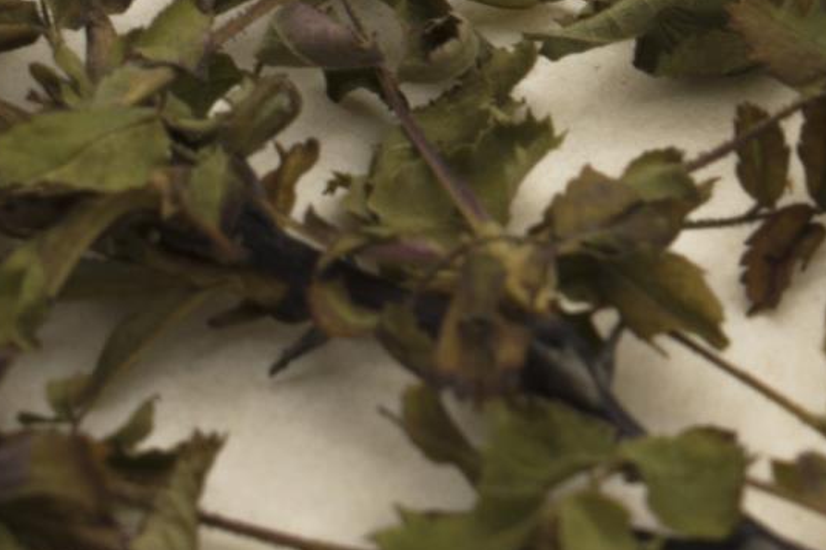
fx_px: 7061
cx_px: 906
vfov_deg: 4.4
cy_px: -263
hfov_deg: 6.7
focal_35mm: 308
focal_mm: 55
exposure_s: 1/60
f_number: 16
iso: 200
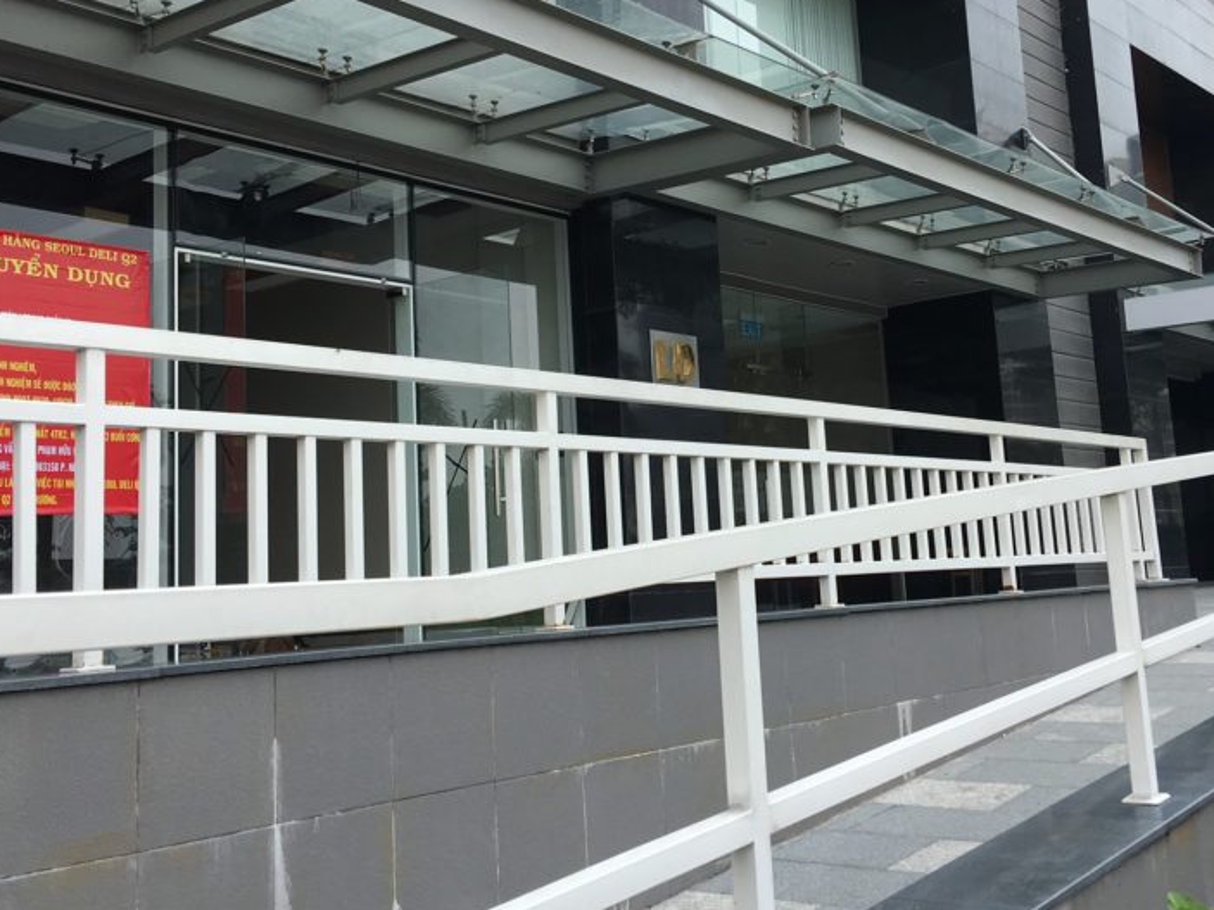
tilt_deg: +10.8
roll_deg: +3.2
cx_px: 661
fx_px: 1543
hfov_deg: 42.9
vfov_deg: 32.7
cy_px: 333
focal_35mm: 44
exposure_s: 1/855
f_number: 2.2
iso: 25
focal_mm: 4.15
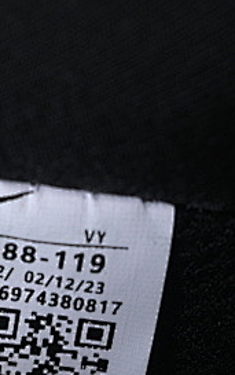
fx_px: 3090
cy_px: 391
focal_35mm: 302
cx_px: -29
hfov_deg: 4.3
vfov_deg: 6.9
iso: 160
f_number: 6.3
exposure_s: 1/50
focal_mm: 50
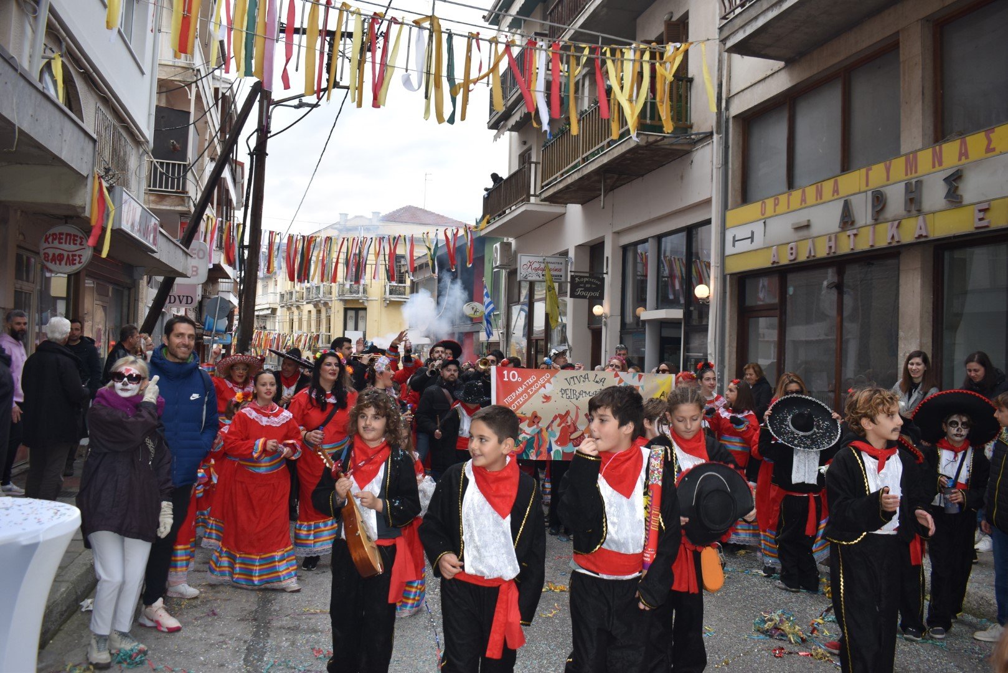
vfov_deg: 43.6
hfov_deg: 61.9
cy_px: 336
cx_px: 504
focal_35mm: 30
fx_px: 840
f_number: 5
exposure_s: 1/200
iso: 280
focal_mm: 20
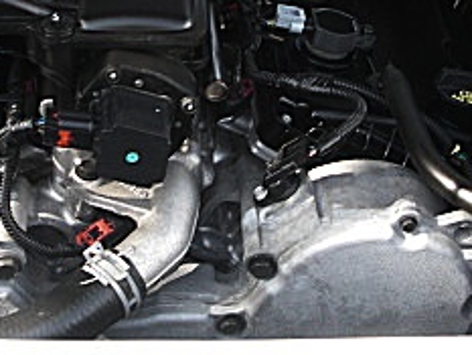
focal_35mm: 99
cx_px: 182
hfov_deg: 19.8
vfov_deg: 14.8
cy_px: 47
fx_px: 1351
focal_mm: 6.3
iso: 100
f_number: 2.8
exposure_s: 1/100
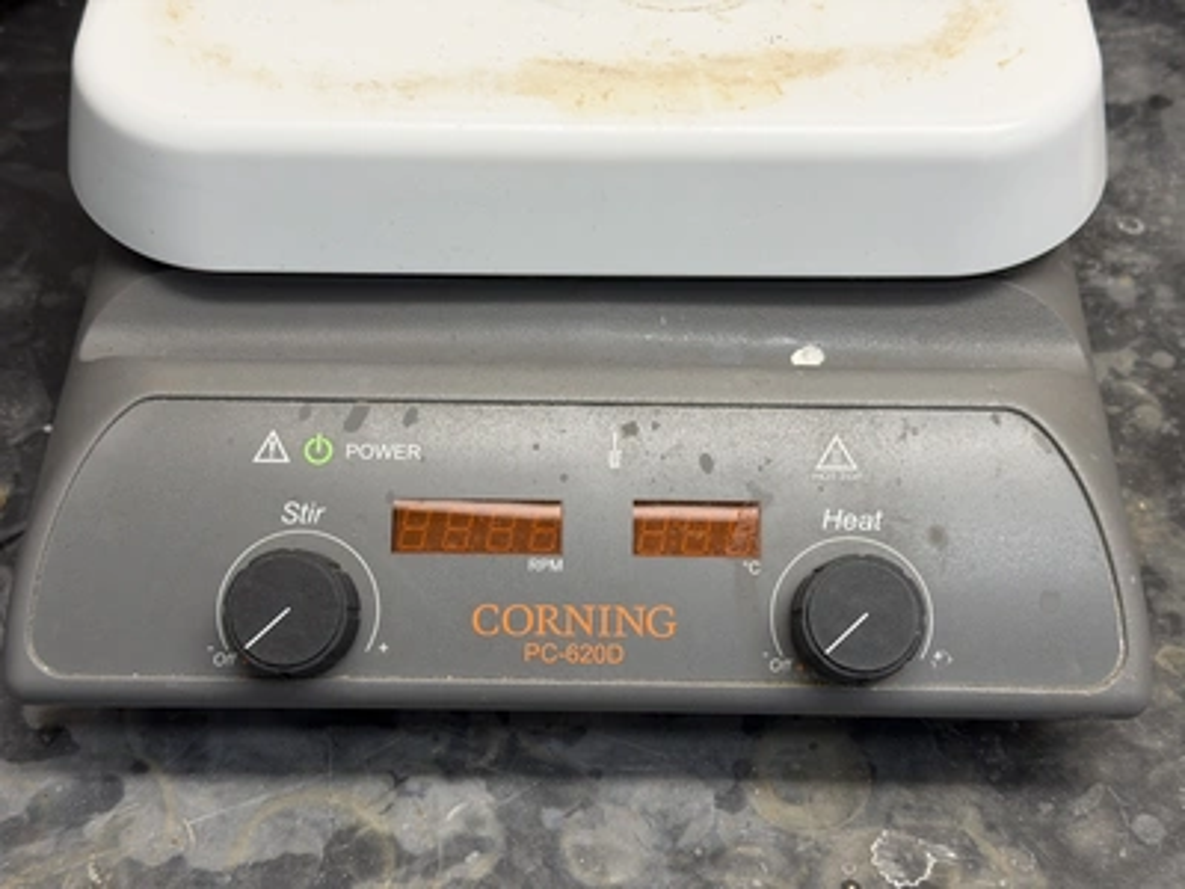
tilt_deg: -52.6
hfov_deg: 39.7
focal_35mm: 48
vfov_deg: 30.3
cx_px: 592
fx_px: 1643
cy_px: 444
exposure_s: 1/125
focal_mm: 6.76
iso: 125
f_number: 1.78
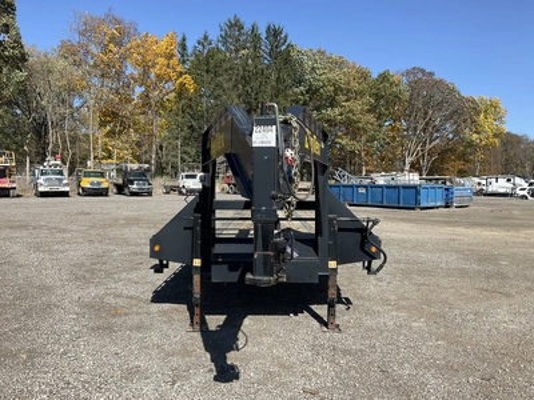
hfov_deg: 61.7
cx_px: 267
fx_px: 447
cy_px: 200
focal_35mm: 29
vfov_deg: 48.2
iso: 25
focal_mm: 3
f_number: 1.8
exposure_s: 1/1412
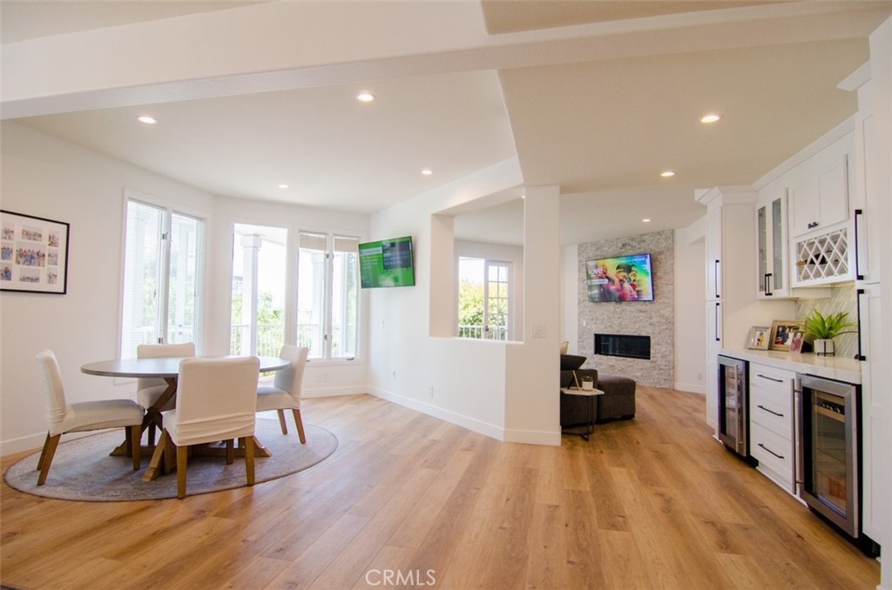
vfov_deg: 67.1
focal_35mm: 18
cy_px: 295
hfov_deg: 90.1
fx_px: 445
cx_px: 446
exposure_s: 1/160
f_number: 6.3
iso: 200
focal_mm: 12
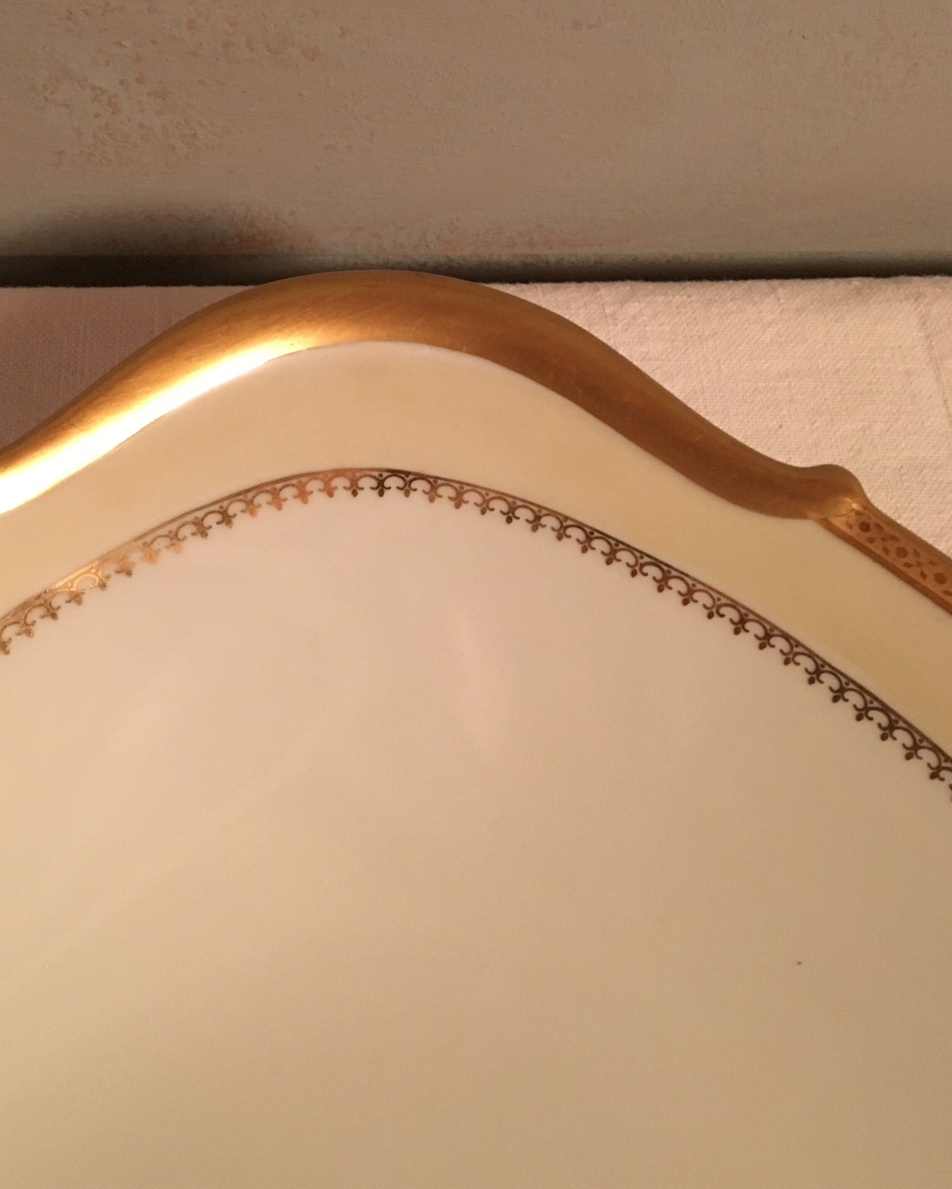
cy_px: 432
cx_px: 346
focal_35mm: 40
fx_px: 1409
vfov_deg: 45.3
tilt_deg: -56.3
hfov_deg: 37.1
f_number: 2.2
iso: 400
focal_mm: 4.15
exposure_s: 1/17
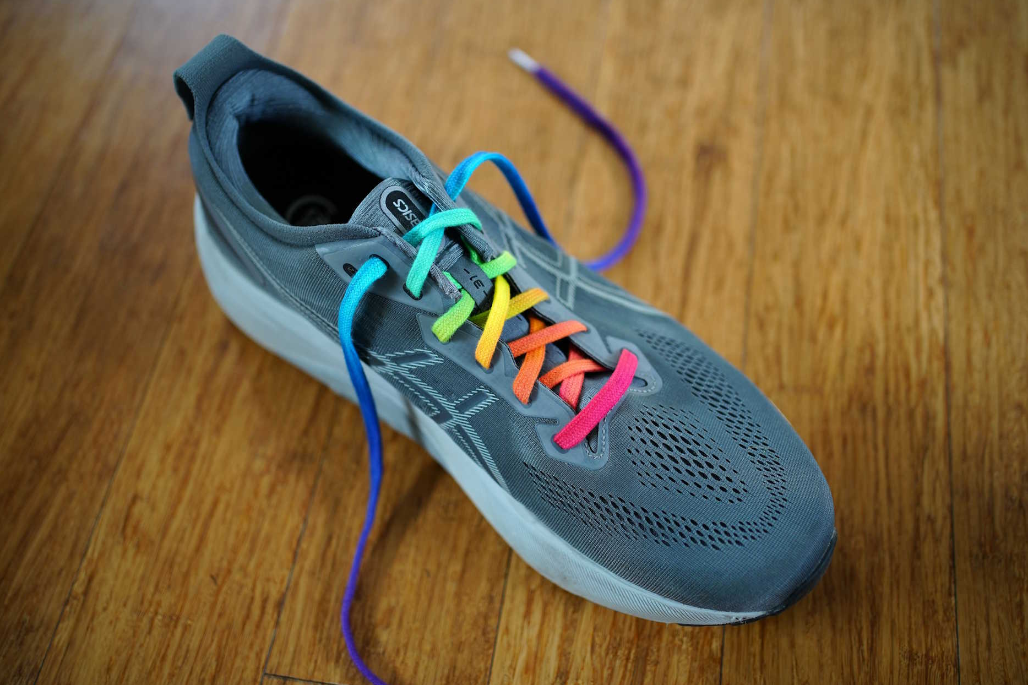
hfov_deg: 53.1
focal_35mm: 36
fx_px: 1028
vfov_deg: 36.9
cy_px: 347
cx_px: 510
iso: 400
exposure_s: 1/125
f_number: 2
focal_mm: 35
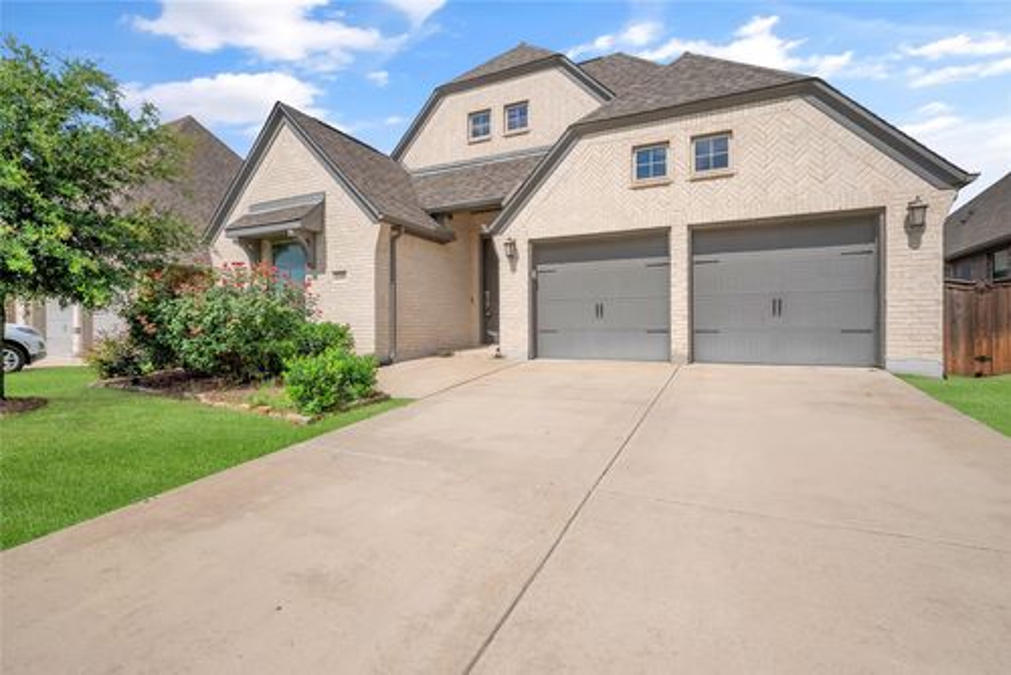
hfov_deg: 96.7
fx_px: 450
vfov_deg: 73.8
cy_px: 338
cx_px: 506
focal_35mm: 16
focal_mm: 16
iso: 100
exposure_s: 1/1000
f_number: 9
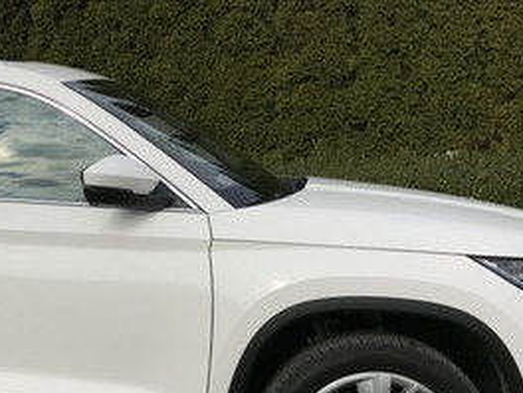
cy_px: 270
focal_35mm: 68
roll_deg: +1.6
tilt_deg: -9.1
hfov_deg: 27.4
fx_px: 1027
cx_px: 40
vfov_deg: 21.5
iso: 20
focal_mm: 3.99
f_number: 1.8
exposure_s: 1/5319
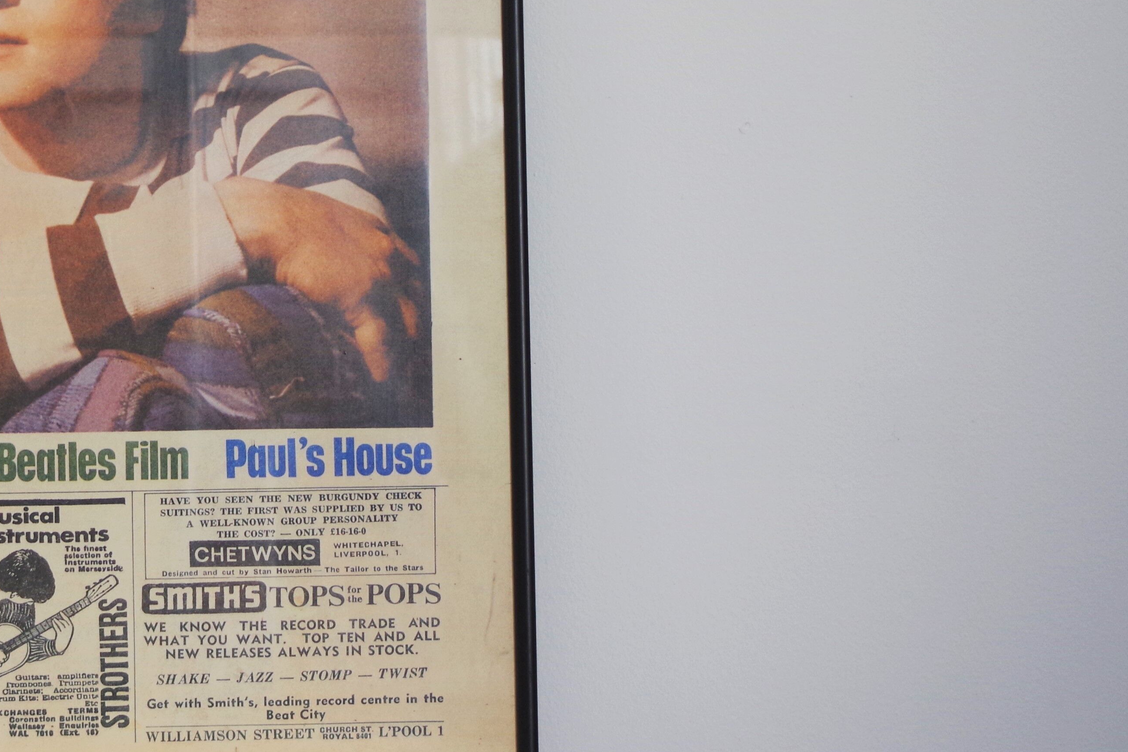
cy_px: 29
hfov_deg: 20.4
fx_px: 3039
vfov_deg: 13.9
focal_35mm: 97
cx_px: 29
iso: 200
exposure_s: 1/60
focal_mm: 28.13
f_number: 4
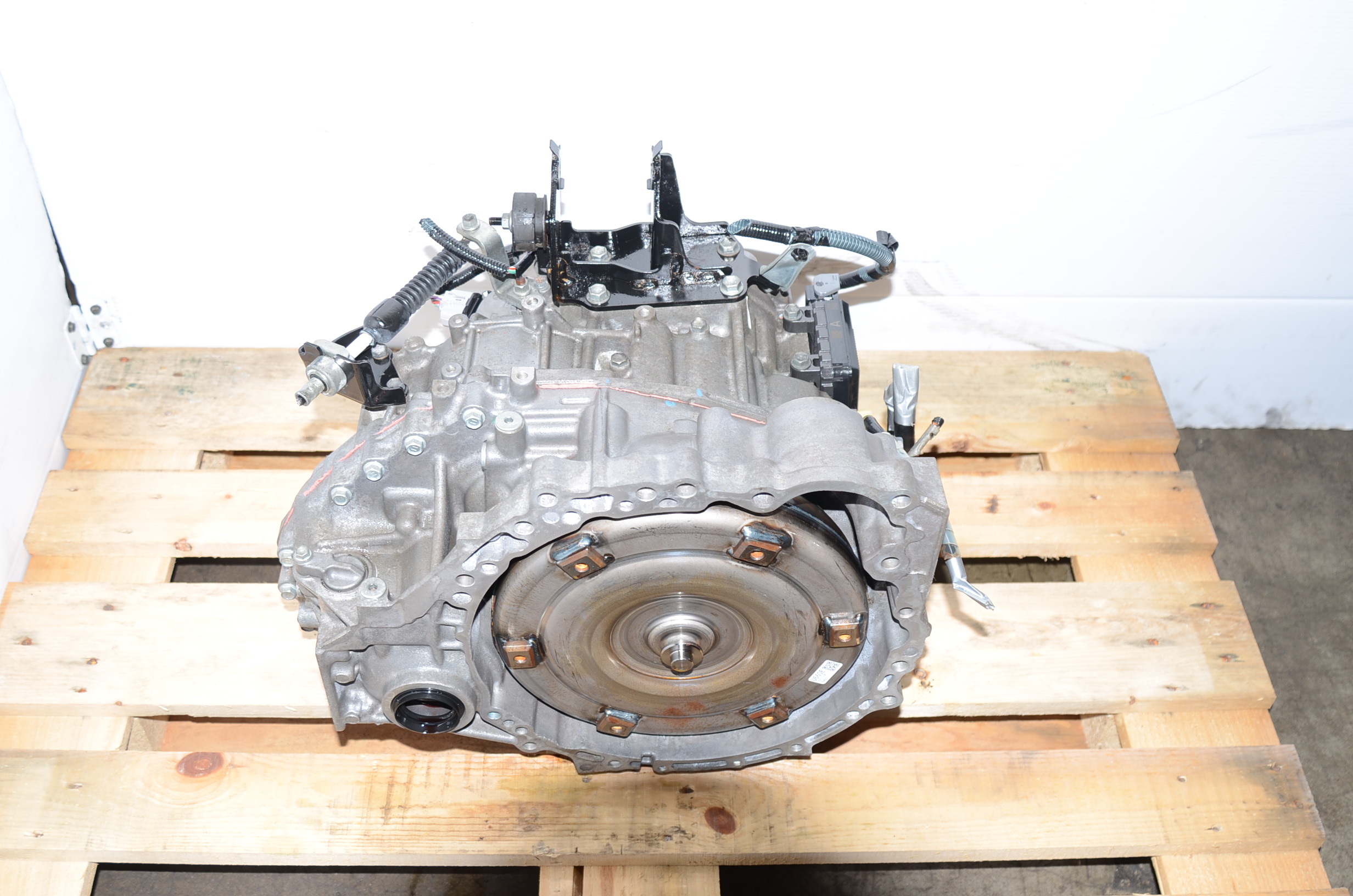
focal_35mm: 36
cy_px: 448
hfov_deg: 53.2
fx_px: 1350
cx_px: 676
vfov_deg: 36.7
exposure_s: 1/100
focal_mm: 24
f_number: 4
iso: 100
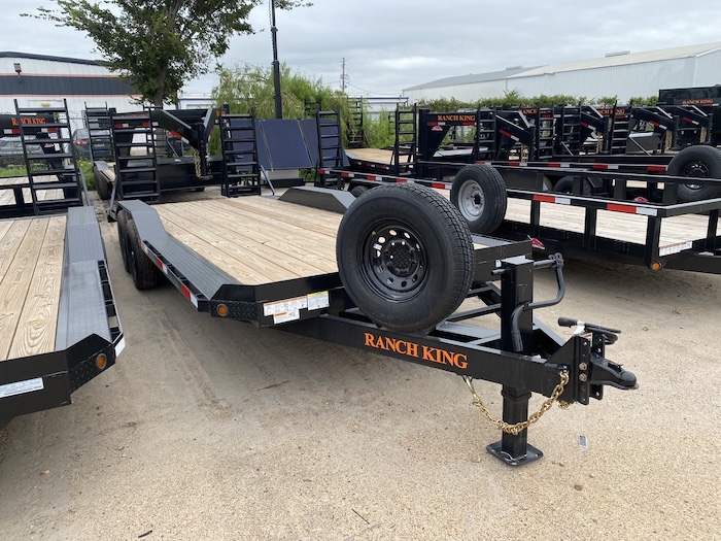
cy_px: 270
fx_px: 542
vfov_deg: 53.1
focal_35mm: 26
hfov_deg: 67.3
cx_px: 360
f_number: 1.8
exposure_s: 1/772
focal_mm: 4.25
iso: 32
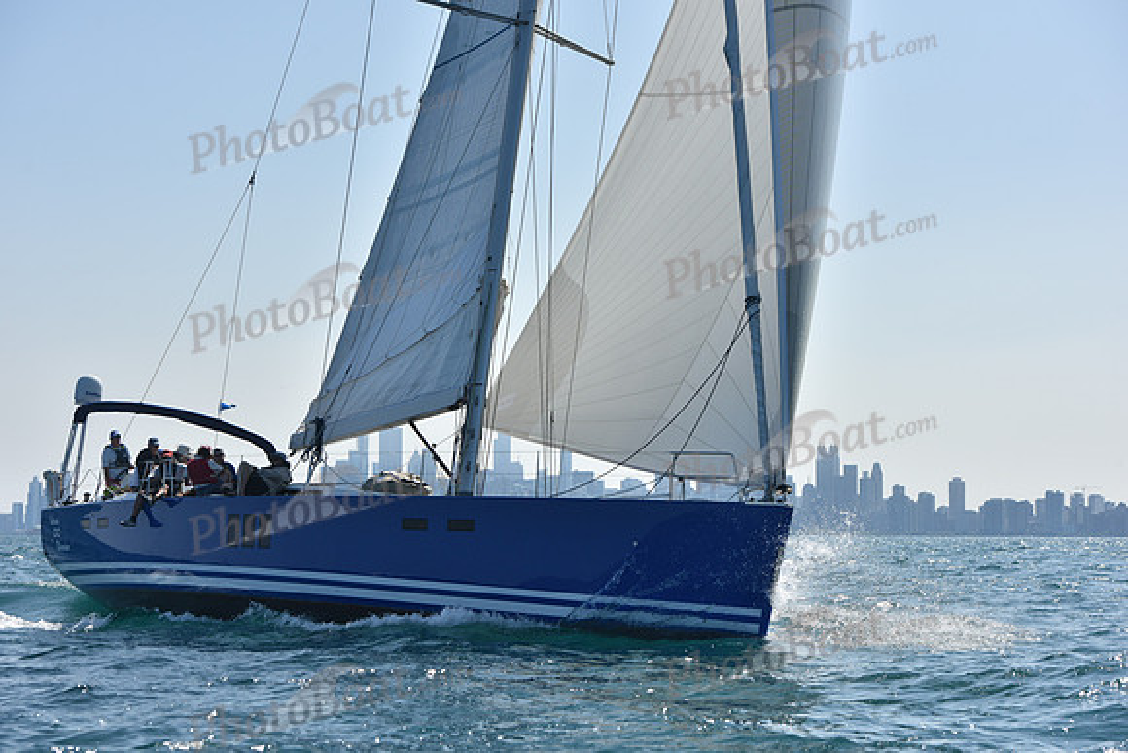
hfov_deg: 24.8
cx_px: 564
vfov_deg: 16.7
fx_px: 2570
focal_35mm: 82
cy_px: 376
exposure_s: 1/1600
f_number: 7.1
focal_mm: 82
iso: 250
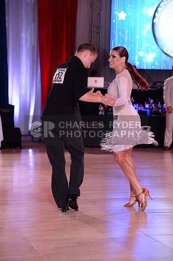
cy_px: 130
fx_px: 708
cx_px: 86
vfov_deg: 20.8
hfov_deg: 13.9
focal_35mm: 98
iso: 2000
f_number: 5.6
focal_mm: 98
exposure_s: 1/250
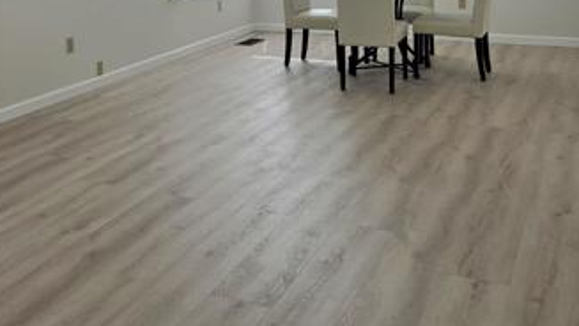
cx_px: 214
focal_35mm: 49
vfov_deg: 22.9
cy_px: -39
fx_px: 752
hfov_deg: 41.8
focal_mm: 6.25
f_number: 1.7
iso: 20
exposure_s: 1/120
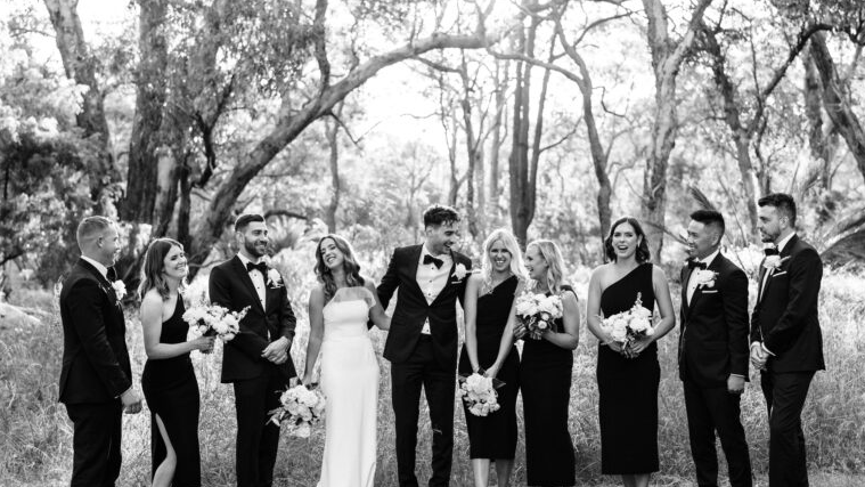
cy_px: 289
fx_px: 1216
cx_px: 433
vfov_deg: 22.6
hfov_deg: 39.2
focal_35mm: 53
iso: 320
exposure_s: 1/400
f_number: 2.2
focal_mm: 50
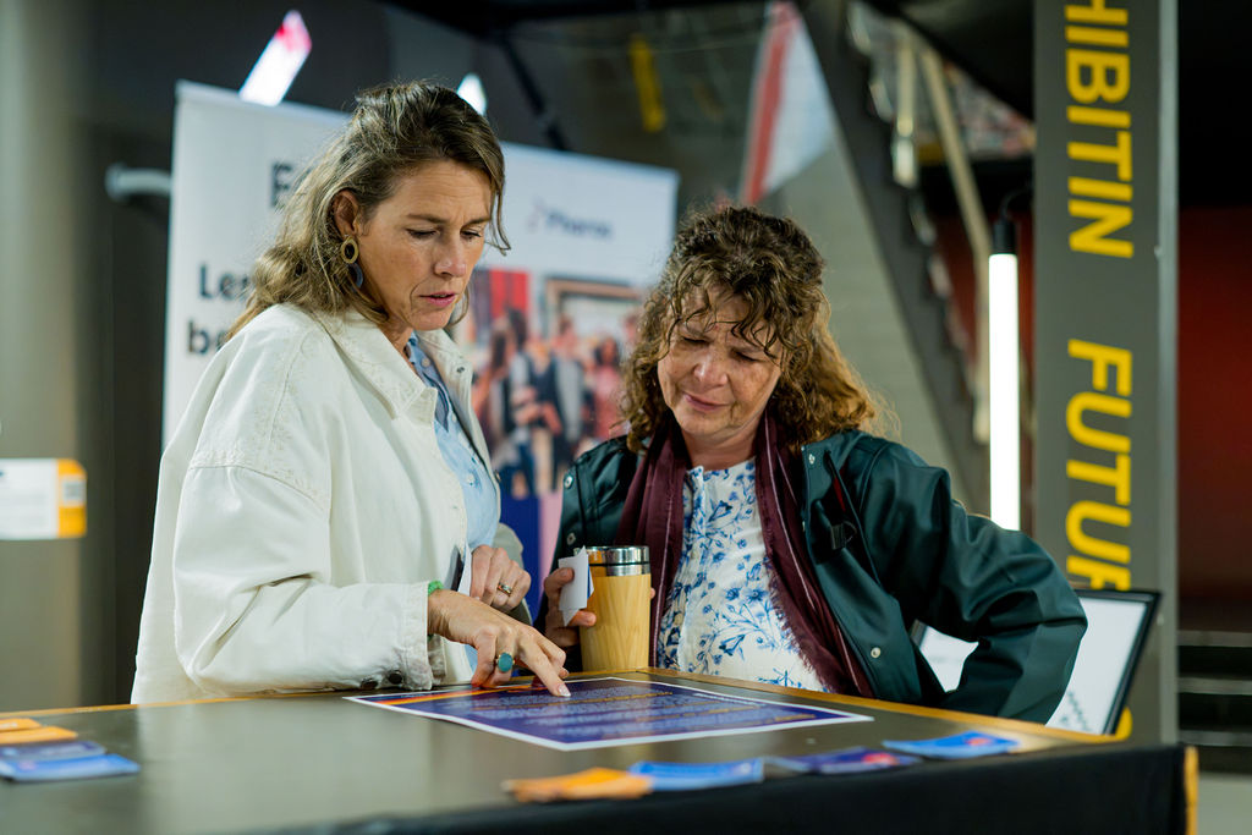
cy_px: 457
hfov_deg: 35.8
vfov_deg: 24.3
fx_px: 1938
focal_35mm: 56
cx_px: 557
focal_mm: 50
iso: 4000
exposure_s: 1/160
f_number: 2.2
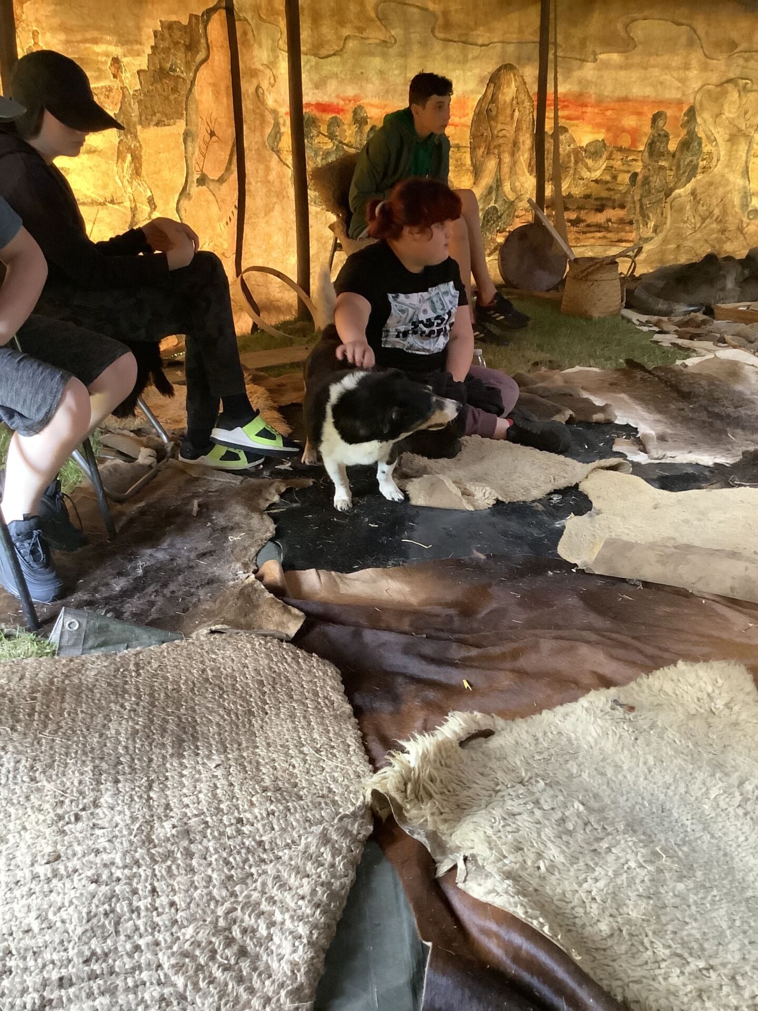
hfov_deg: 45.4
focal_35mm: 31
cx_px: 379
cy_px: 506
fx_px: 905
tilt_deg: -22.0
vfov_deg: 58.4
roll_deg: +0.9
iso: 500
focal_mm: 3.3
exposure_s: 1/30
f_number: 2.4
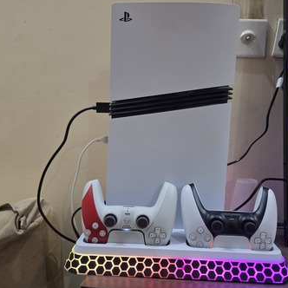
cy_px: 141
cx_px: 162
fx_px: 264
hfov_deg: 57.1
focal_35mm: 28
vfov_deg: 57.3
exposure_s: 1/120
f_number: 1.7
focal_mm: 6.3
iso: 250
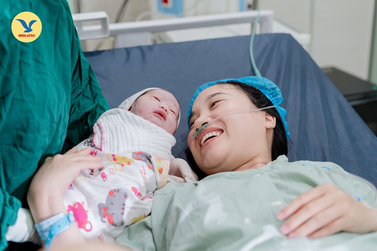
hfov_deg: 39.6
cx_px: 188
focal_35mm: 50
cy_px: 126
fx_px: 523
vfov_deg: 27.0
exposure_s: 1/100
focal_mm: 50
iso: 1600
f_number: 2.8
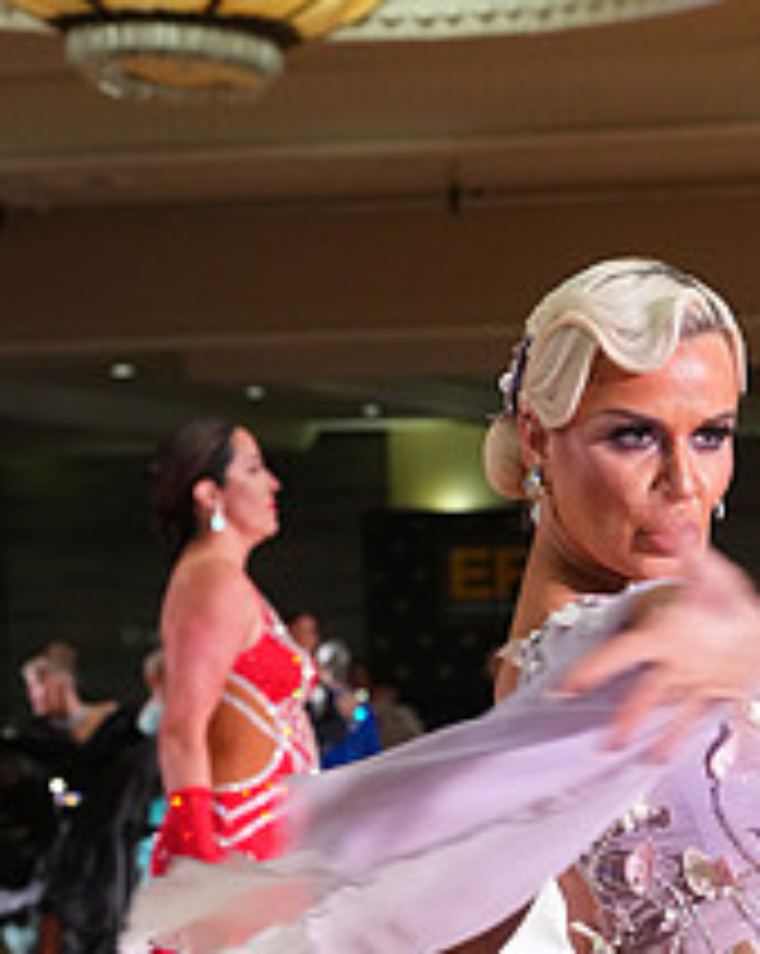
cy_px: 1116
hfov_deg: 8.6
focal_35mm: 180
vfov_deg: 10.6
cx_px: 524
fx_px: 5072
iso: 3200
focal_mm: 70
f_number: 6.3
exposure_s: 1/200
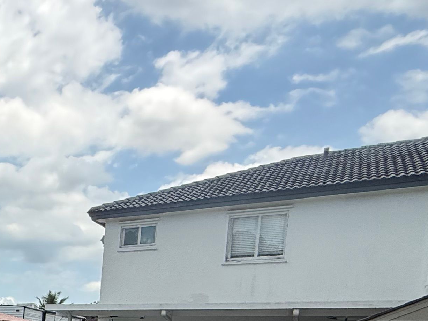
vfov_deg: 27.7
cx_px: -200
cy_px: 382
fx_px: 569
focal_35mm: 46
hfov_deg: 28.5
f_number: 2.2
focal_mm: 2.22
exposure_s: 1/1534
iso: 50
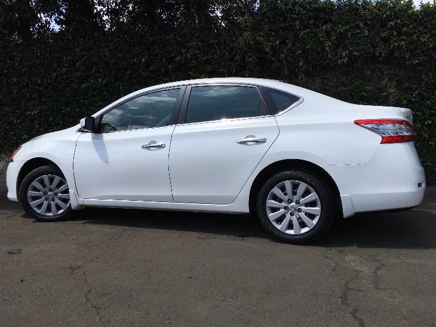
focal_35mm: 29
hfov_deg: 61.7
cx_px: 218
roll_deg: +1.2
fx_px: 365
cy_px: 164
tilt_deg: -4.2
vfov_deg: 48.2
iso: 25
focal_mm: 4.15
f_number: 2.2
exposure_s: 1/2849
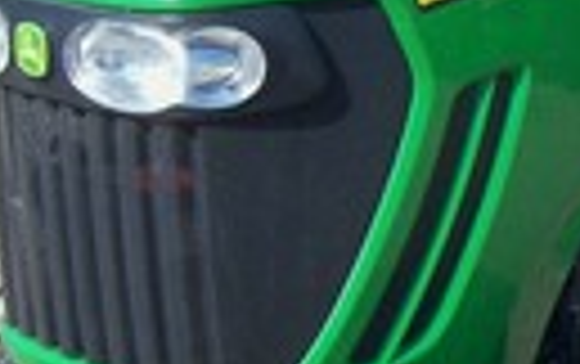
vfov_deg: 8.6
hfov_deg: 13.4
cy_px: 67
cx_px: 706
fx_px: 2406
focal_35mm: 152
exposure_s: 1/242
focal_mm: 5.6
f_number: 5.1
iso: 80
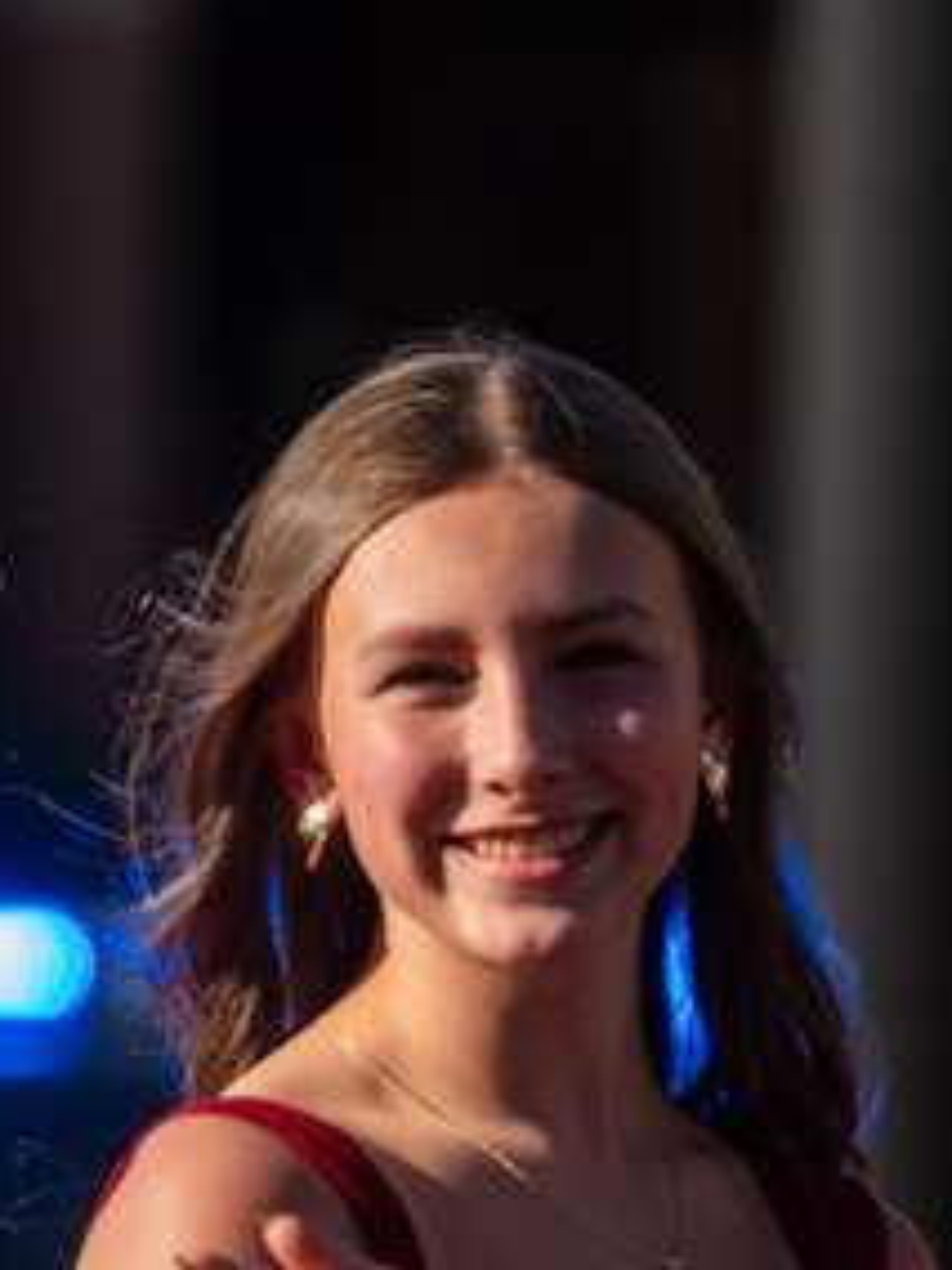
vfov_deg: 2.4
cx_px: 1341
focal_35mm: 812
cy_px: 865
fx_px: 29775
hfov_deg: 1.8
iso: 200
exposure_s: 1/2500
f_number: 4
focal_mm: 234
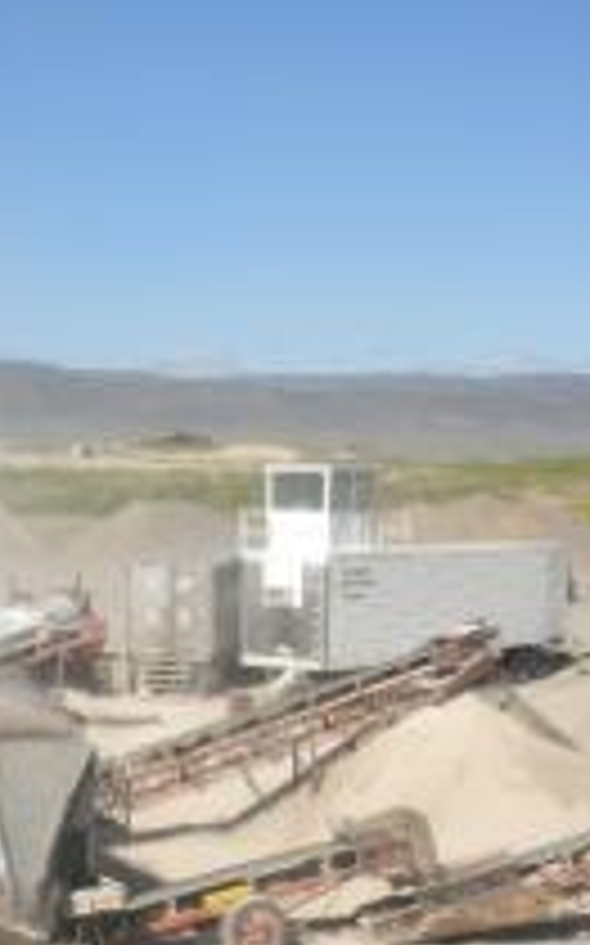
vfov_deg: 26.0
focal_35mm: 79
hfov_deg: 16.4
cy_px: 644
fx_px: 2035
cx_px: 104
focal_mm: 6.3
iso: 80
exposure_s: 1/873
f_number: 4.6
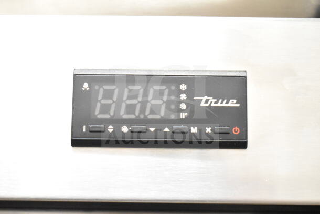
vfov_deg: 22.6
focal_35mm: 60
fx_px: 533
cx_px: 160
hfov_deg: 33.4
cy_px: 107
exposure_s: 1/60
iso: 10000
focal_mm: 40
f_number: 5
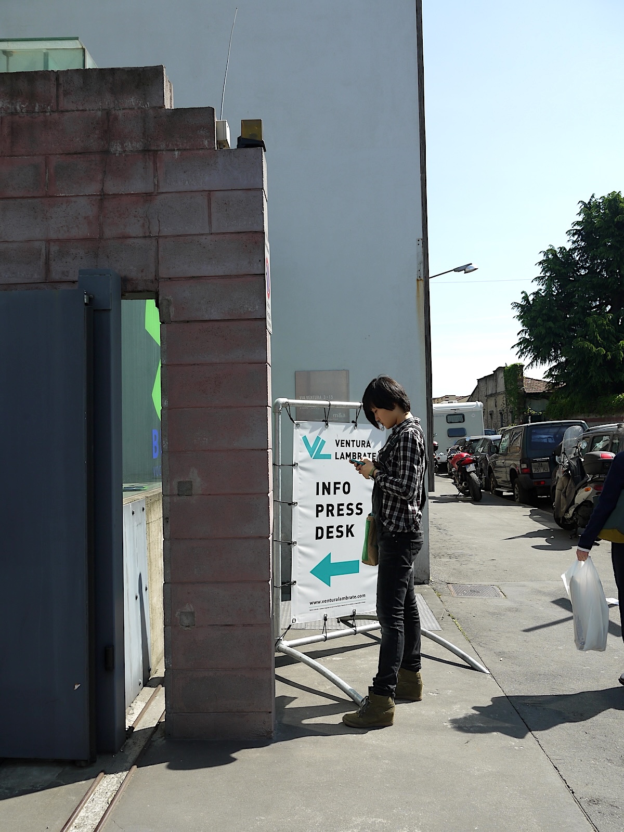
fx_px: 673
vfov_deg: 63.4
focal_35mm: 28
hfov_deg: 49.7
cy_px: 416
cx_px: 312
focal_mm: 14
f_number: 7.1
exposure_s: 1/320
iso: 100
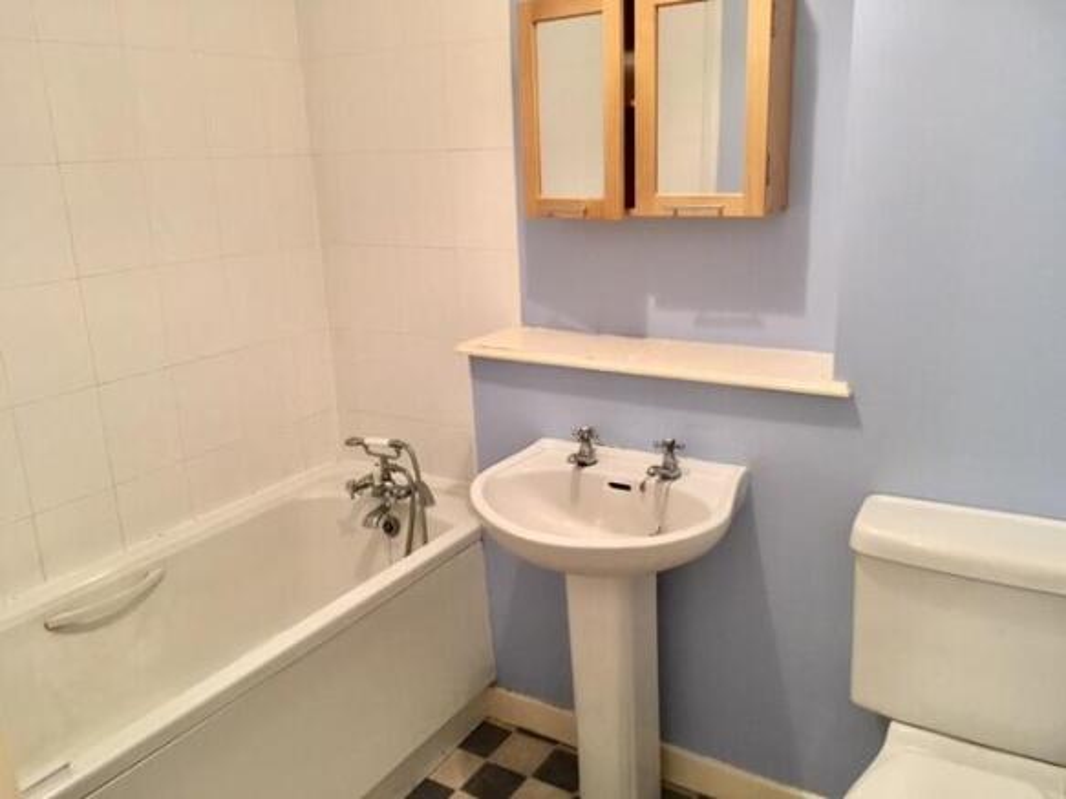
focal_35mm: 29
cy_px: 400
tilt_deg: -16.1
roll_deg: +2.4
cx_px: 533
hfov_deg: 61.7
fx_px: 893
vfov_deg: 48.2
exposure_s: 1/17
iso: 200
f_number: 2.2
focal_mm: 4.15
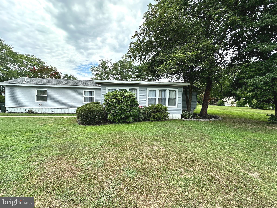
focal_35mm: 14
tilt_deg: -1.4
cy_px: 104
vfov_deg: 85.7
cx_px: 138
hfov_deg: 102.1
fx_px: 112
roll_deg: -1.5
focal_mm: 2.22
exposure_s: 1/581
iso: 40
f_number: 2.2
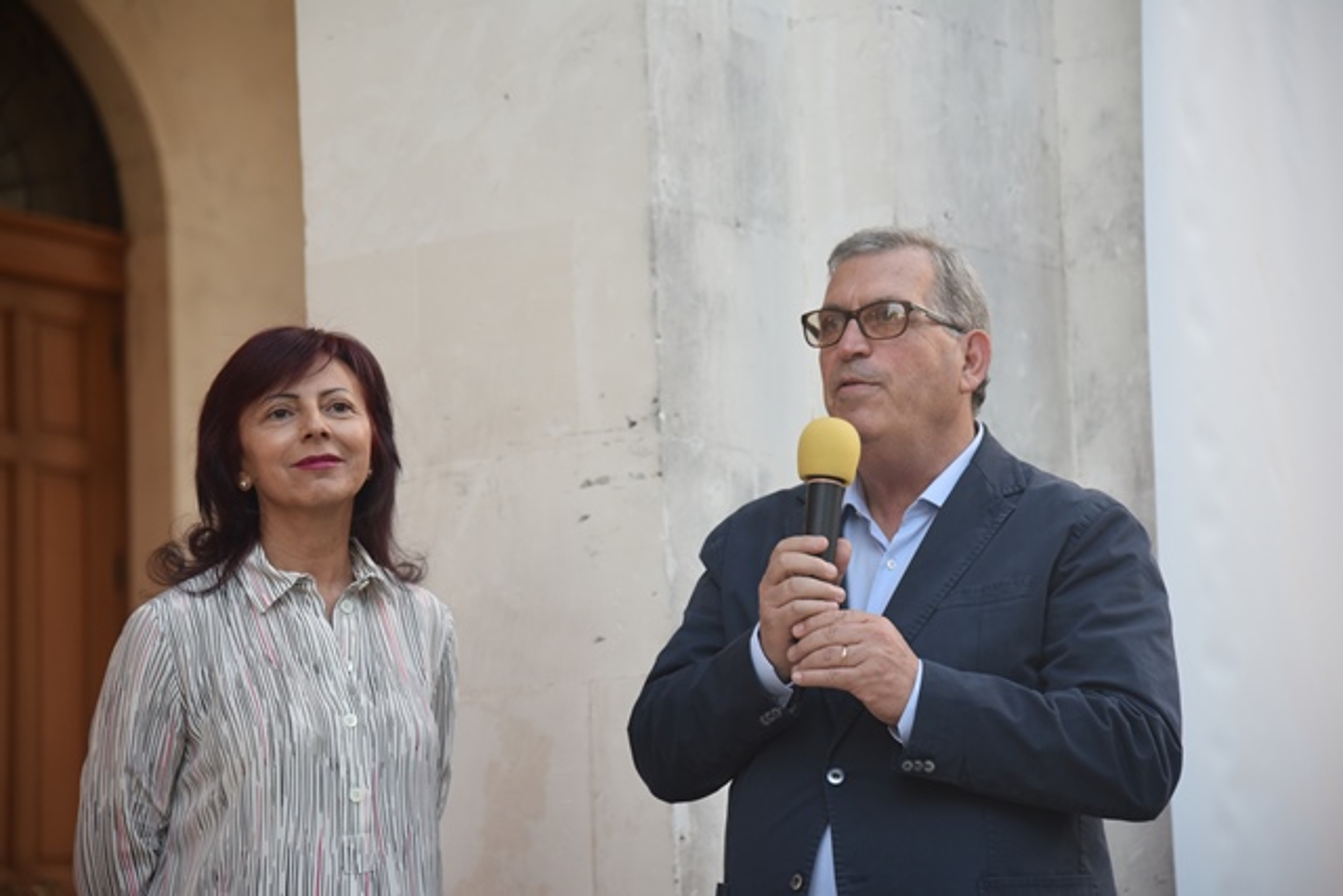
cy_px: 448
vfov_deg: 13.0
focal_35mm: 105
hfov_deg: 19.5
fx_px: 3918
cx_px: 672
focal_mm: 105
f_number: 4
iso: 1000
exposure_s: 1/250
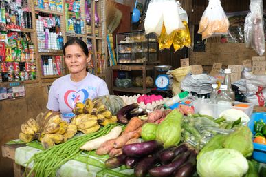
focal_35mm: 30
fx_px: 221
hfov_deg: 62.0
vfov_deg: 43.5
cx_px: 136
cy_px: 91
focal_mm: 19
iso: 3200
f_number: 5.6
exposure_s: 1/400
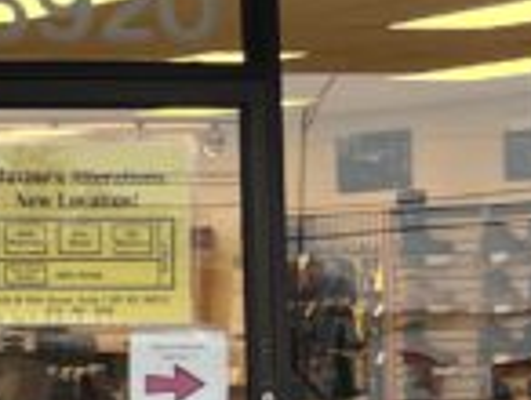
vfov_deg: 8.2
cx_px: -989
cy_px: 211
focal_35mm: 182
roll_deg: +0.3
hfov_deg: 9.0
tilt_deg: -1.2
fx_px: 2796
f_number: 1.5
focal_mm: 5.7
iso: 40
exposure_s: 1/121
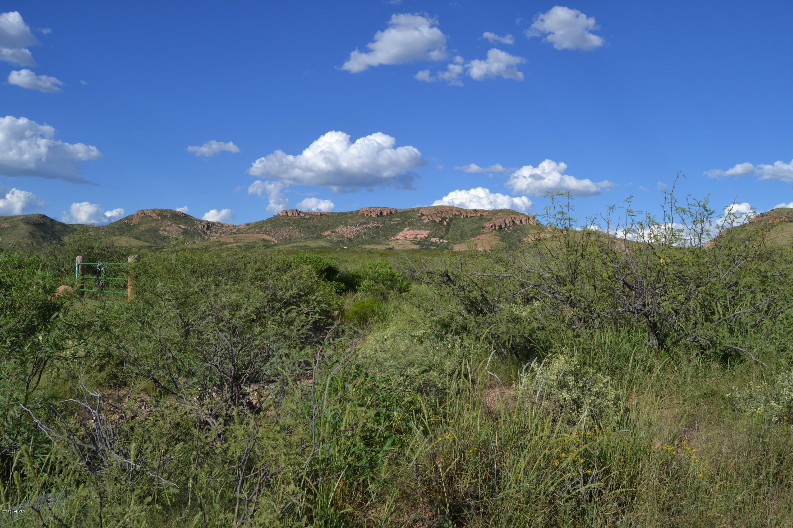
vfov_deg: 47.9
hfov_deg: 67.4
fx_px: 595
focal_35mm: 27
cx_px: 396
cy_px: 264
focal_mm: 18
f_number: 8
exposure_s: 1/250
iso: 100
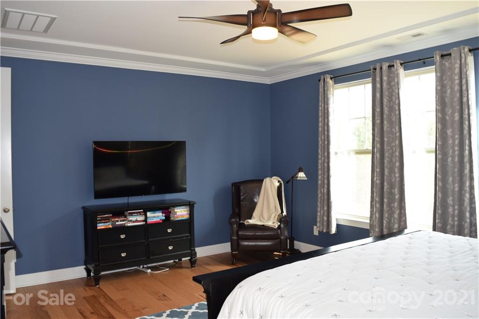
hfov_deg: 61.9
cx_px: 240
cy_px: 160
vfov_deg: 43.6
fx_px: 399
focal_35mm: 30
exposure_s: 1/125
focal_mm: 20
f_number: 5.6
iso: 800
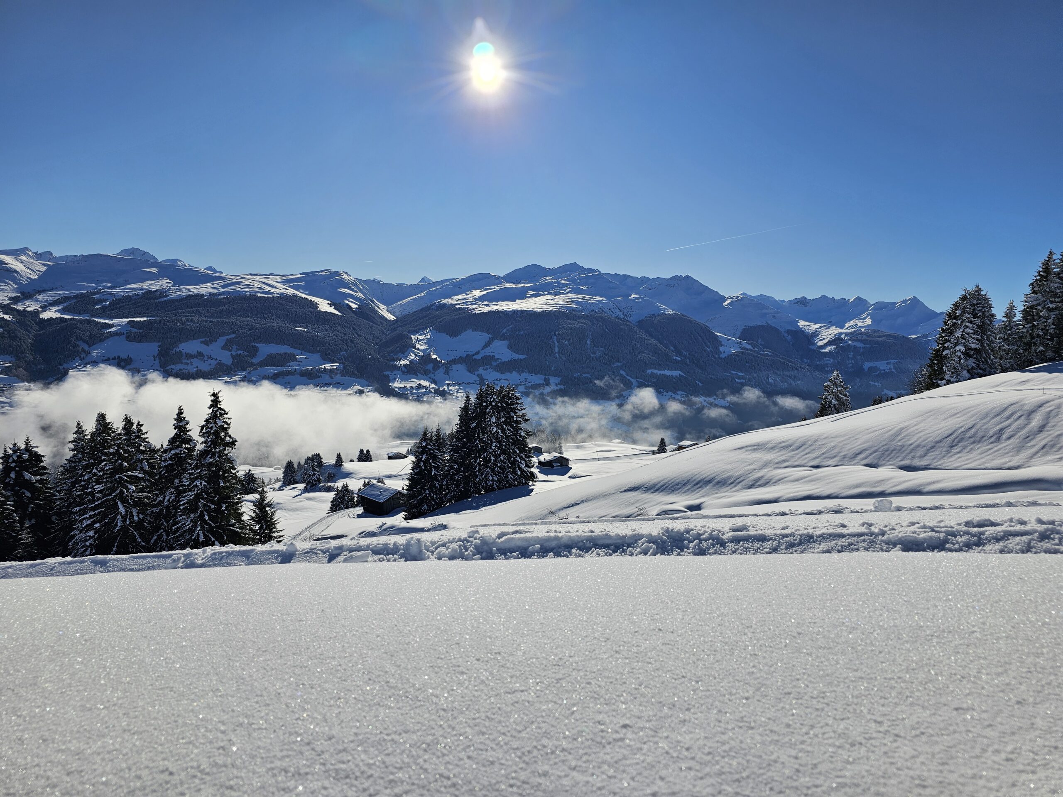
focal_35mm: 23
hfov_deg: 73.9
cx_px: 532
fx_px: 706
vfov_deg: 58.9
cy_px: 398
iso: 10
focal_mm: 6.3
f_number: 1.7
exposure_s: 1/2503
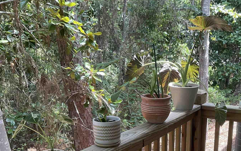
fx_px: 309
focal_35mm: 47
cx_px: 183
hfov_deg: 41.3
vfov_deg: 26.6
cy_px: 134
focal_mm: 3
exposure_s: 1/122
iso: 50
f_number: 1.8
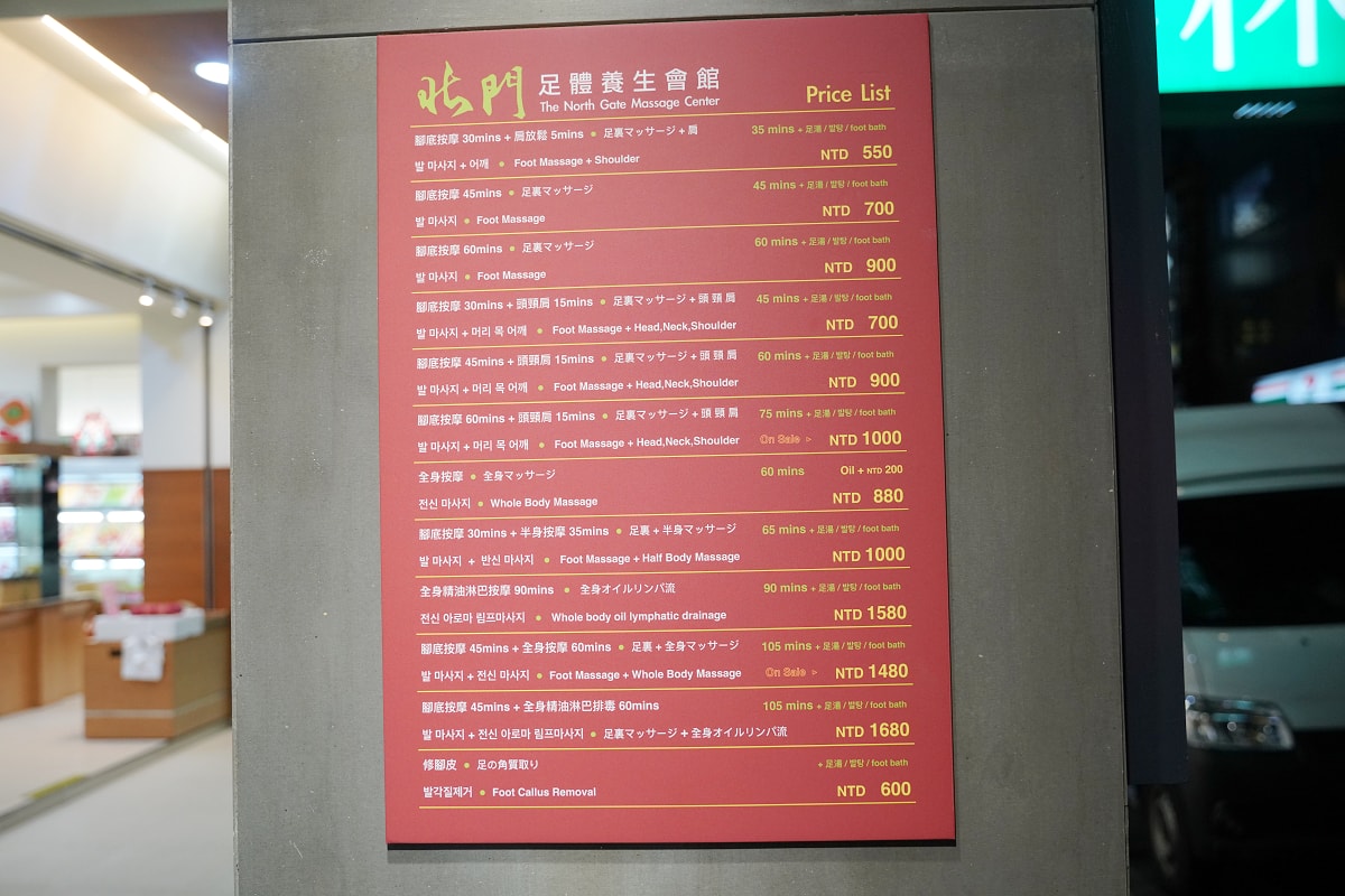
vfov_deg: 40.0
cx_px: 672
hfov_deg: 57.2
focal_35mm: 33
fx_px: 1233
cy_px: 448
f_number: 3.5
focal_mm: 33
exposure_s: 1/160
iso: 1600
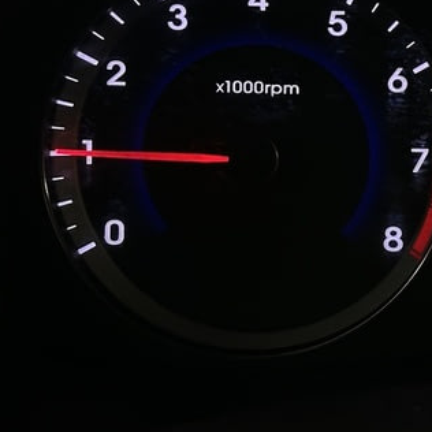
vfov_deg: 14.4
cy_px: 107
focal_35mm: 121
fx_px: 1708
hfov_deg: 13.9
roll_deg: -1.1
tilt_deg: -23.2
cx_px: 536
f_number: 1.78
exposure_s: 1/50
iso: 250
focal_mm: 6.86
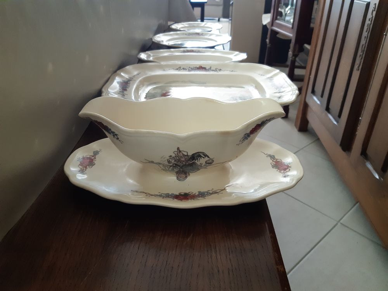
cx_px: 194
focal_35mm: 26
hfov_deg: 67.3
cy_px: 146
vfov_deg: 53.1
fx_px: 291
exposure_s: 1/25
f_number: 1.7
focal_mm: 3.92
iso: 400
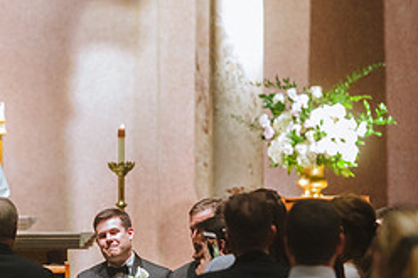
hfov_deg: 4.9
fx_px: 4885
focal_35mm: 421
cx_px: 0
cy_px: 296
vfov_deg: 3.3
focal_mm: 180
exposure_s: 1/125
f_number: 2.8
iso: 5000
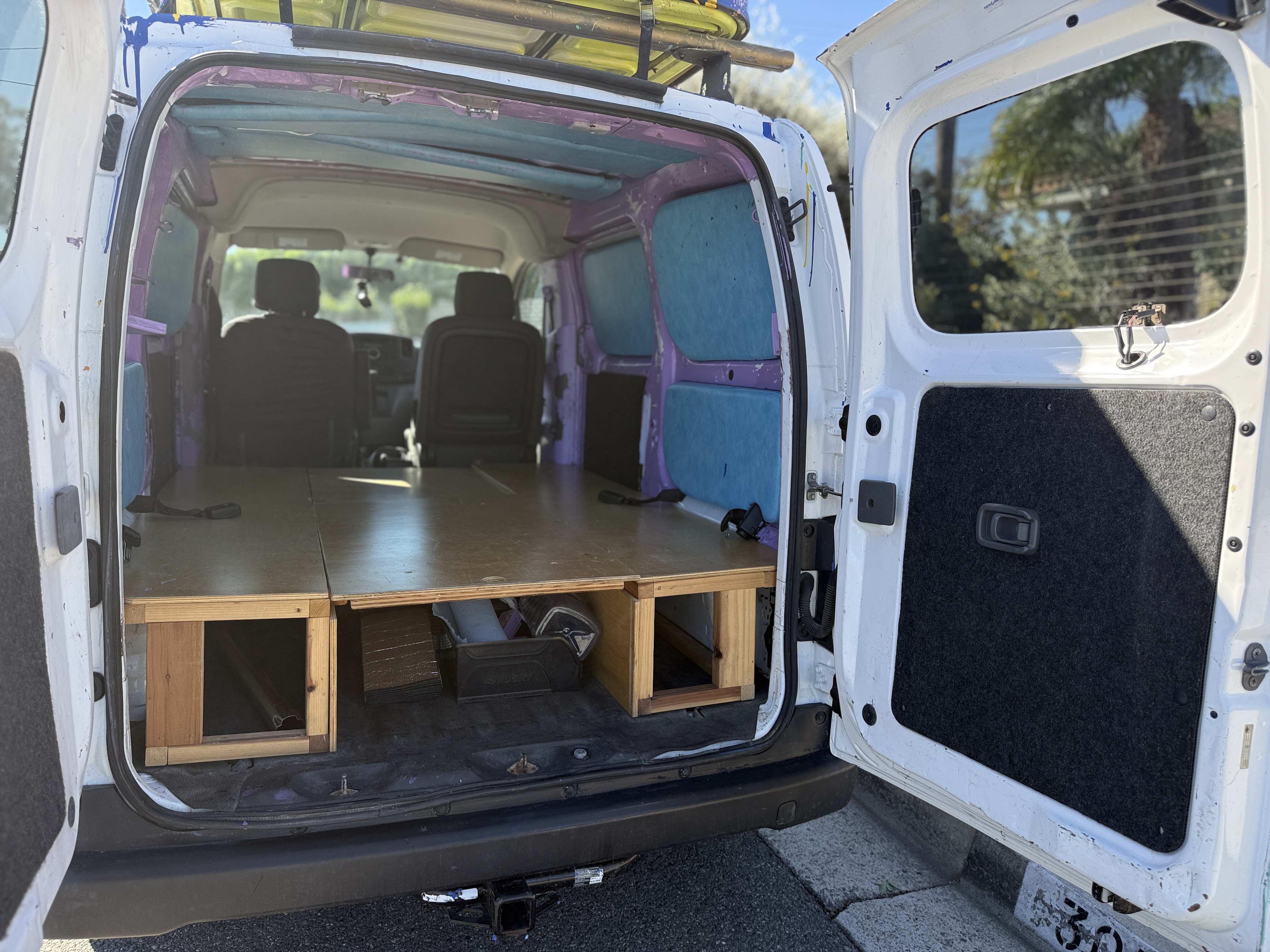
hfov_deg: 71.6
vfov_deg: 56.8
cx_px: 635
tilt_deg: -7.6
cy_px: 476
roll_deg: +0.8
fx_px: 881
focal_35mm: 24
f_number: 1.78
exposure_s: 1/967
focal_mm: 6.76
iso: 80
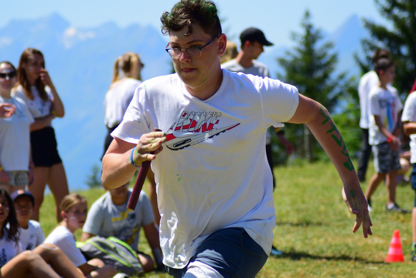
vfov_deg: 8.3
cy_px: 139
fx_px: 1907
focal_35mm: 165
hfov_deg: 12.5
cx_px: 208
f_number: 4
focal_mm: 110
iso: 180
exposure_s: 1/1250
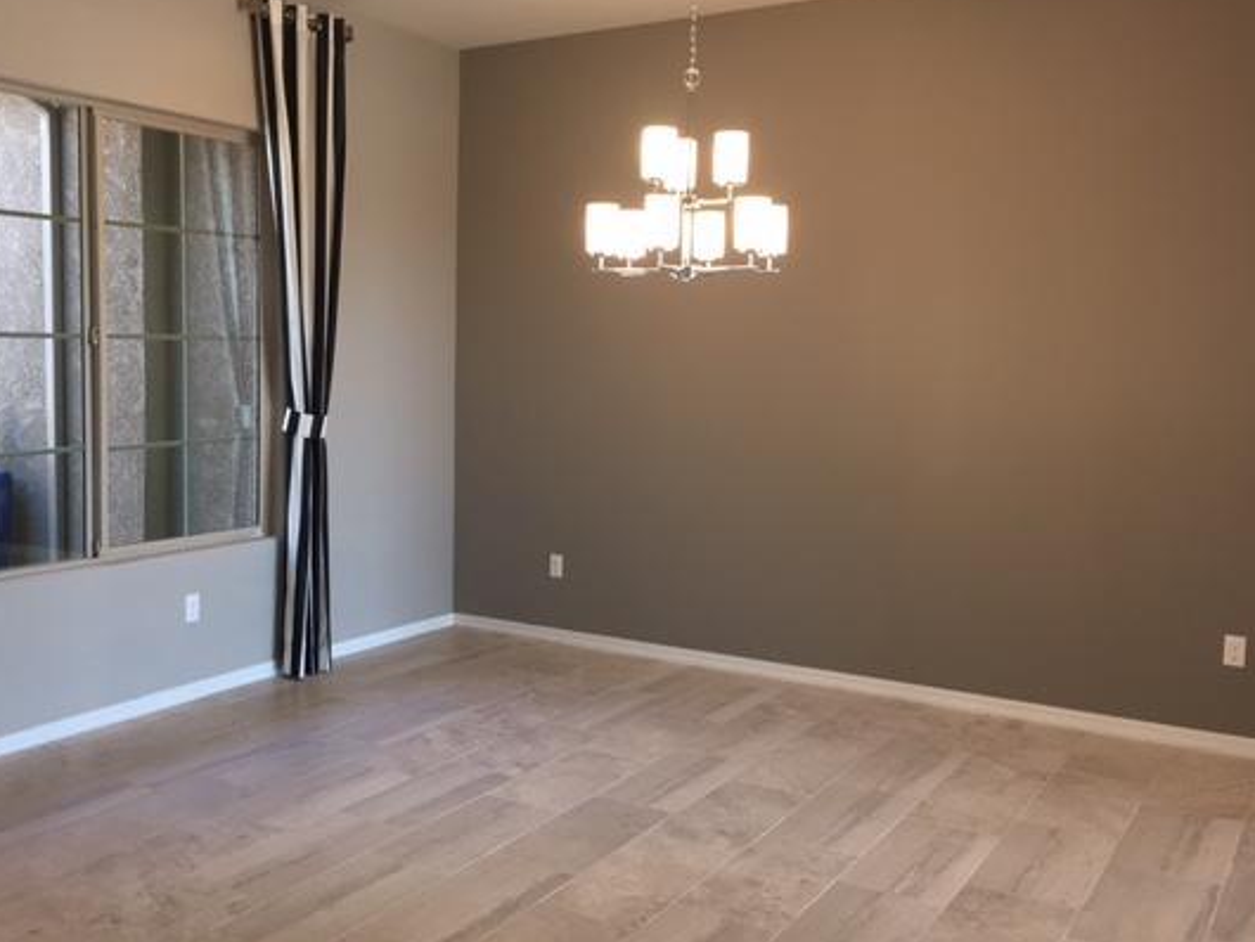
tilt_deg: -4.2
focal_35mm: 35
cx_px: 554
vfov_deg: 40.7
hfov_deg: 52.5
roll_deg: -0.8
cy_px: 457
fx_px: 1269
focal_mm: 4.15
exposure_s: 1/30
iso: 50
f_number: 2.2
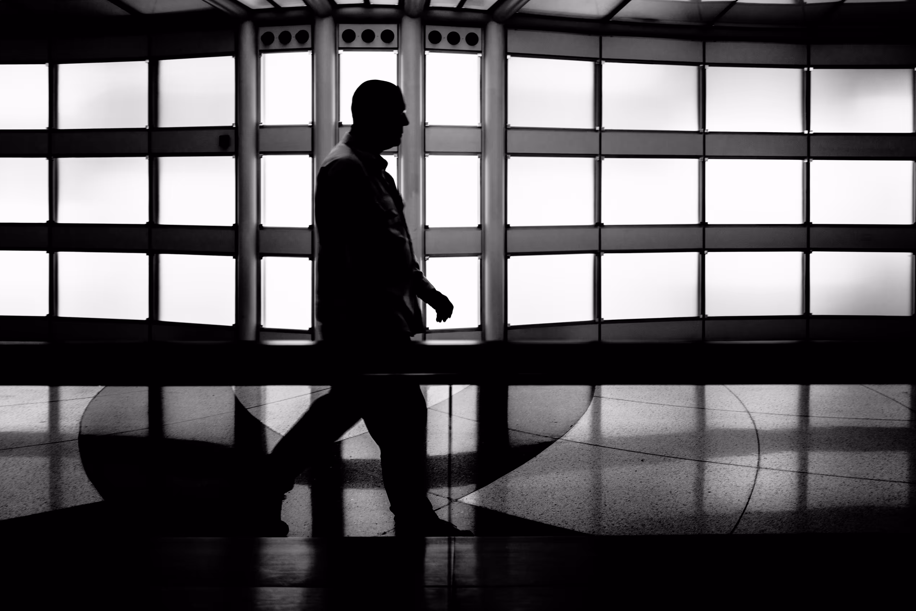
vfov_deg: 39.9
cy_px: 259
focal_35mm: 33
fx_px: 840
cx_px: 402
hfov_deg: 57.1
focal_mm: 28
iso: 100
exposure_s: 1/100
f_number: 1.7
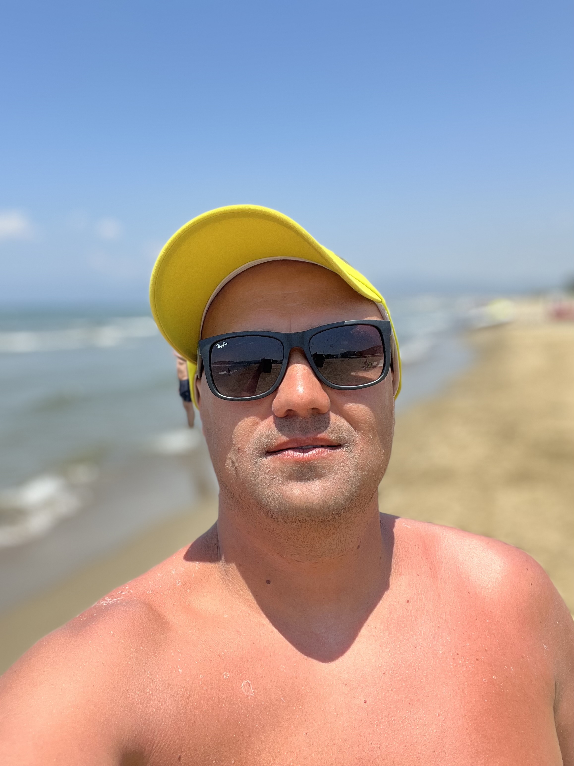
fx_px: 663
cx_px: 287
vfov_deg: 60.0
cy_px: 383
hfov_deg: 46.8
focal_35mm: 30
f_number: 2.2
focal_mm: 2.71
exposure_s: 1/575
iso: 32
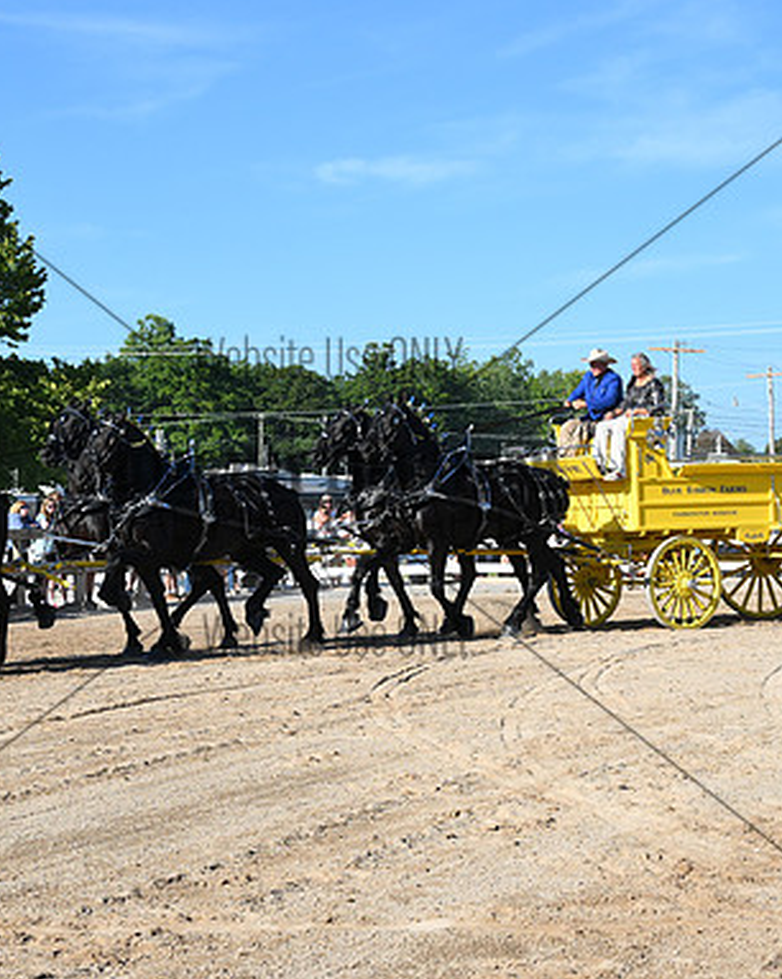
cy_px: 492
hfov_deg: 20.7
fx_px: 2143
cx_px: 337
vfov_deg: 25.7
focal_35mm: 74
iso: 400
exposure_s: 1/1117
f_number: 7.1
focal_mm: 35
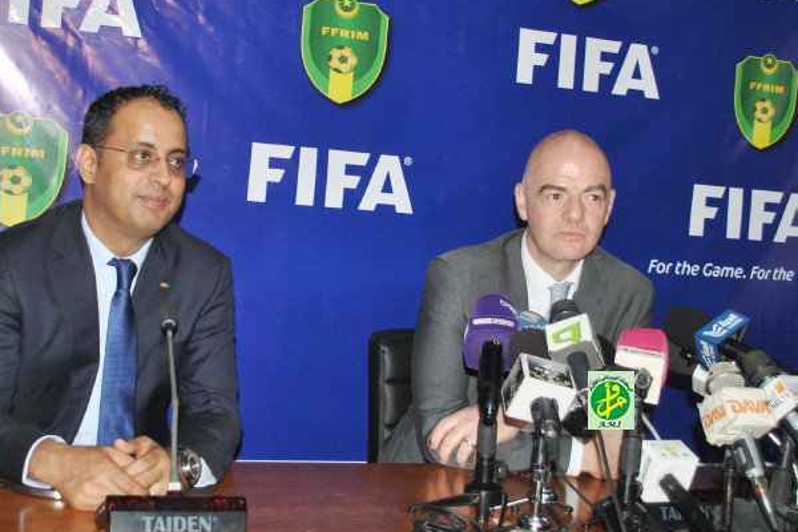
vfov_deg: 33.4
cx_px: 394
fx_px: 887
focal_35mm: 40
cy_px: 263
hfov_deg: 48.5
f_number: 3.8
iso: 200
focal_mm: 20
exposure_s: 1/60
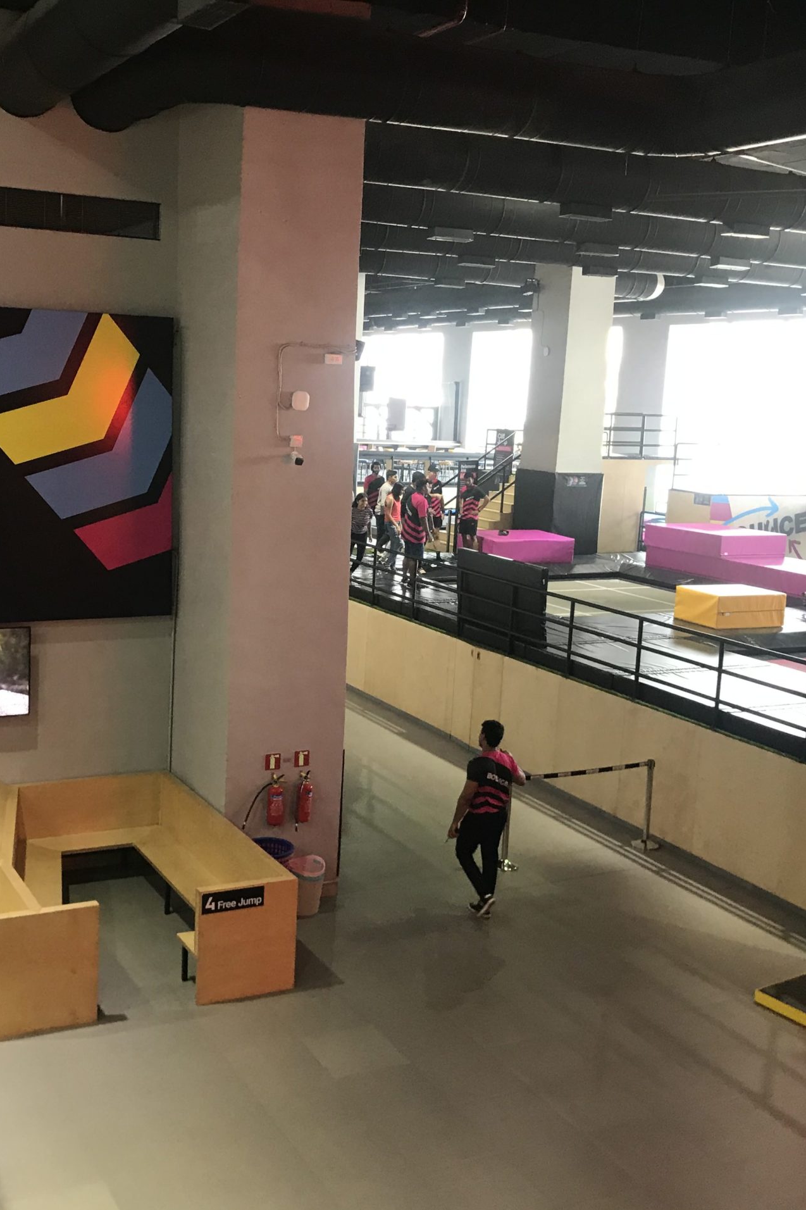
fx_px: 1310
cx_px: 311
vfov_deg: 49.6
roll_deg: -1.8
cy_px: 607
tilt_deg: -9.5
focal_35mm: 39
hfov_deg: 34.1
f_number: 1.8
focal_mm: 3.99
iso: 40
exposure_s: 1/25
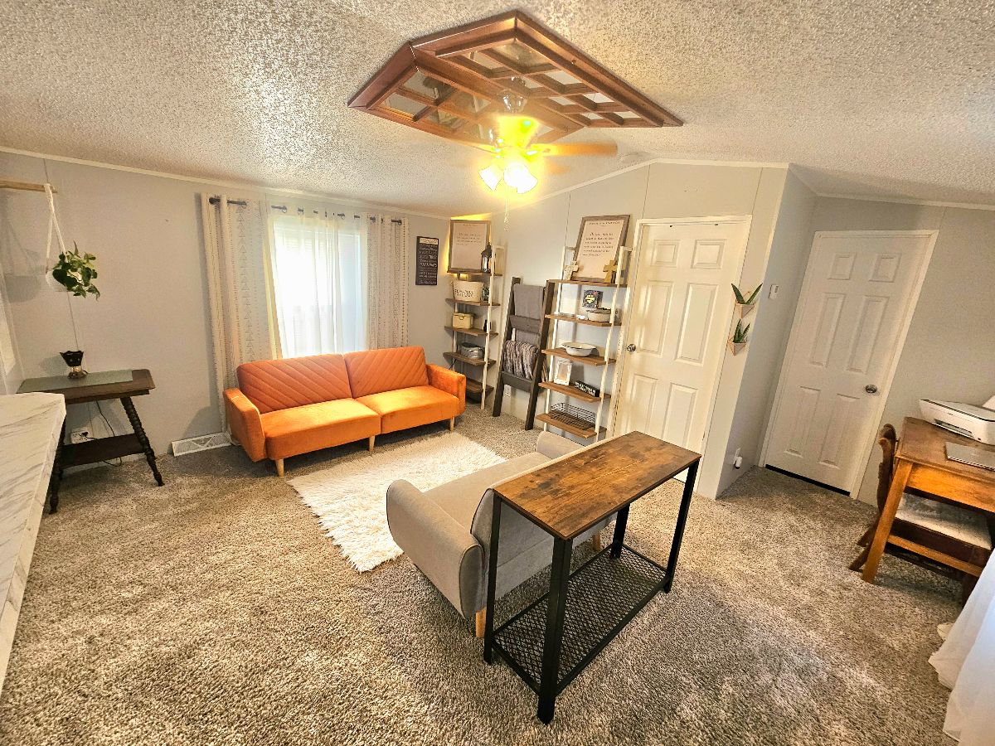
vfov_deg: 89.9
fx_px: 374
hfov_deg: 106.2
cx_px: 498
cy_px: 373
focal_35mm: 13
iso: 160
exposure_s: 1/60.2
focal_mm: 2.2
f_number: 2.2
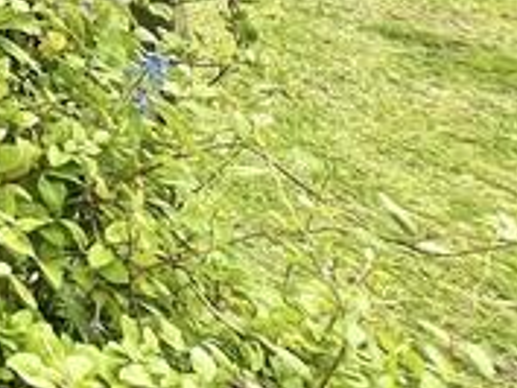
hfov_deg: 14.8
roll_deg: -1.5
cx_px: -742
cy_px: -400
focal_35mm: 75
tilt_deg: -5.7
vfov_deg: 15.5
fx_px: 1121
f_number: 1.8
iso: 32
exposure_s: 1/430
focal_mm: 1.57
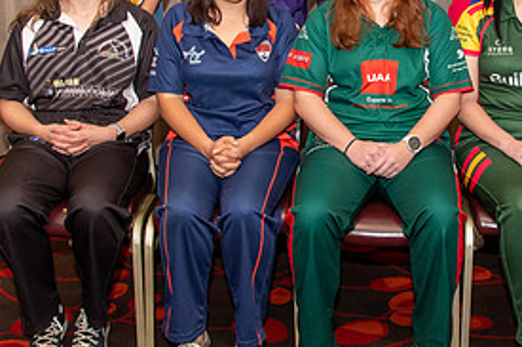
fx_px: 971
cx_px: 372
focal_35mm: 67
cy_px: 85
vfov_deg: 20.1
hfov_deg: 29.7
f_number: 5.6
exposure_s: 1/60
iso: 800
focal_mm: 27
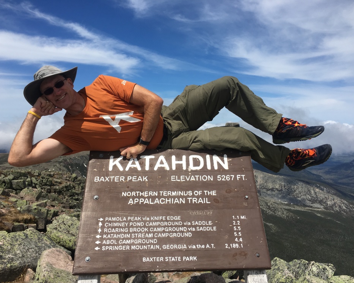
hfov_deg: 57.2
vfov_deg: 47.1
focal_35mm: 31
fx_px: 325
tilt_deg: -3.1
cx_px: 182
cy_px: 145
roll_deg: +0.8
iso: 25
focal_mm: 4.15
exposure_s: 1/2959
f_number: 2.2
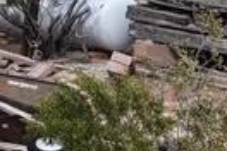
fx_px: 2226
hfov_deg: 5.8
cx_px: 344
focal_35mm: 353
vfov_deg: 3.9
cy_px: -129
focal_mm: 19.35
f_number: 2.8
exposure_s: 1/1600
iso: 100
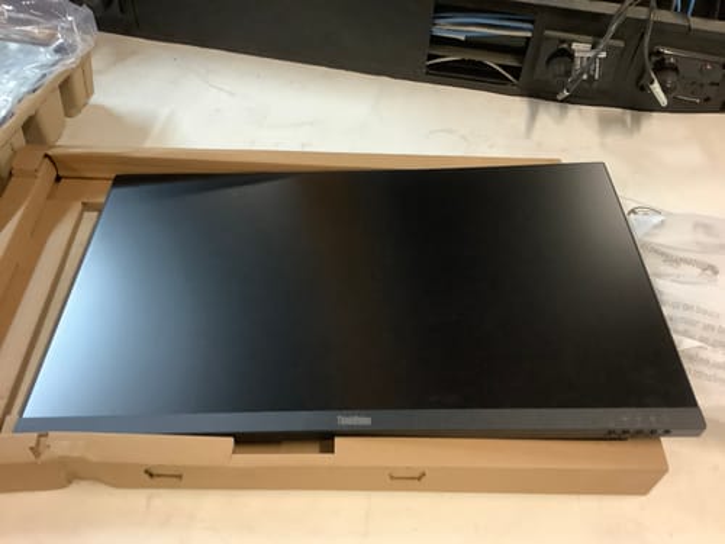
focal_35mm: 31
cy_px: 272
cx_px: 362
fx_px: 649
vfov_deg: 45.4
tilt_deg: -46.5
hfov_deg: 58.4
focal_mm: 3.3
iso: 320
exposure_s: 1/33
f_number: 2.4
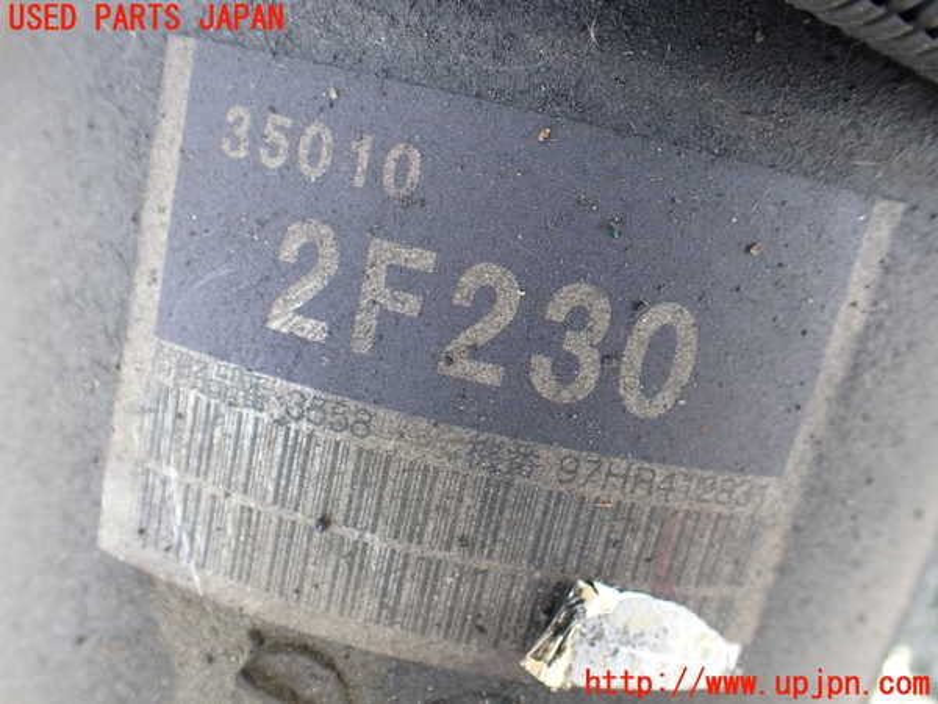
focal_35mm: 30
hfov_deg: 60.0
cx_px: 469
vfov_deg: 46.8
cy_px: 352
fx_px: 813
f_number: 2.3
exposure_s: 1/125
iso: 250
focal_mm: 5.4
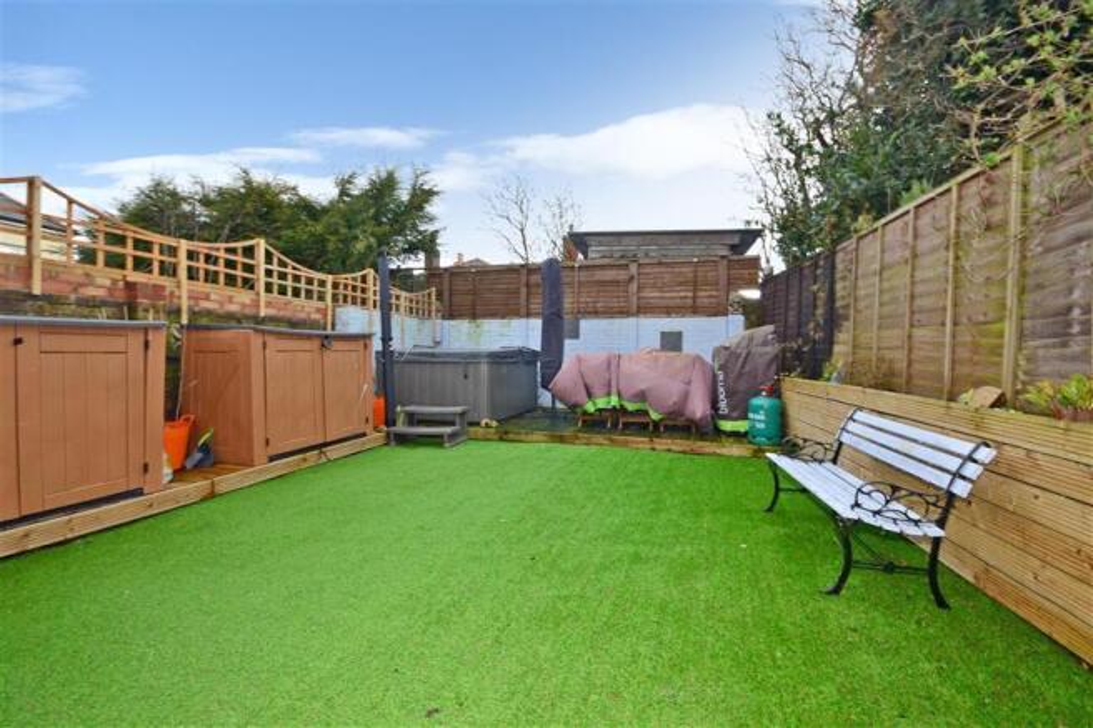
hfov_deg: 100.4
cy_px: 364
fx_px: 455
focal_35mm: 15
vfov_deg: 77.3
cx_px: 546
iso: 640
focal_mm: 10
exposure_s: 1/20
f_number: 10
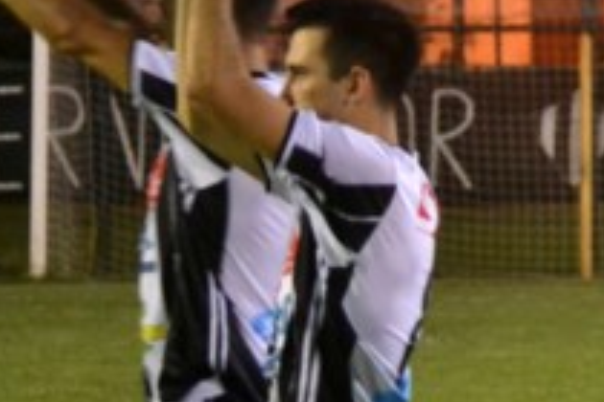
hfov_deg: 6.4
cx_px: 903
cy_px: 105
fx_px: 5368
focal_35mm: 320
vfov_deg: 4.3
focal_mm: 70
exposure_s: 1/40
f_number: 4
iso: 3200
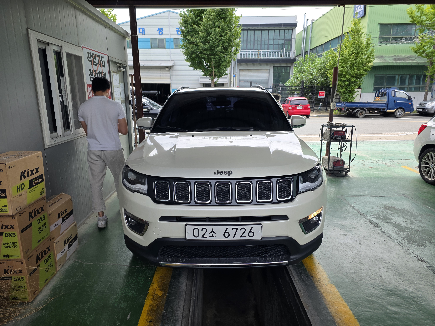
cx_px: 218
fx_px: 289
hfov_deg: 73.9
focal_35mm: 23
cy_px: 163
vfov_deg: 58.9
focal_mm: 6.3
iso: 80
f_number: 1.7
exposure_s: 1/1814
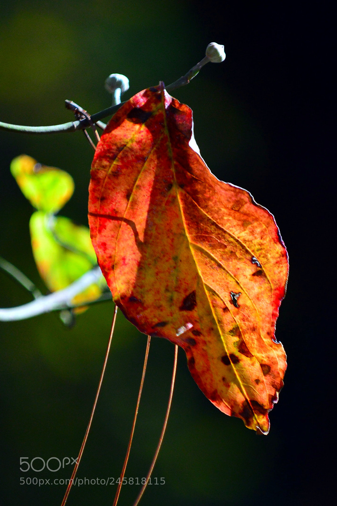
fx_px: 4214
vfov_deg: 6.9
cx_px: 168
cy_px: 253
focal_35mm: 300
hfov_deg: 4.6
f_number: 5.6
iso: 640
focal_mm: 200
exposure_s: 1/320
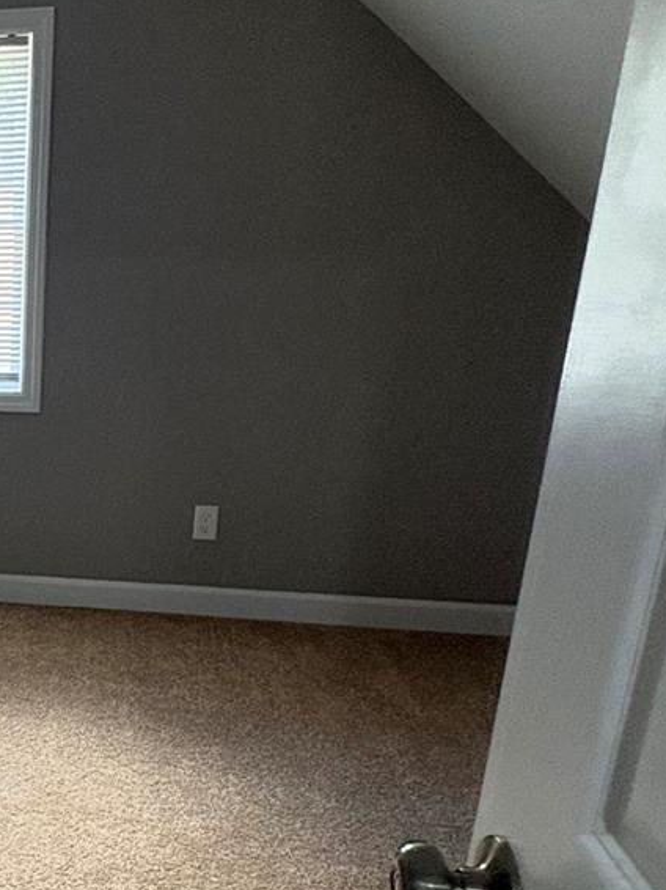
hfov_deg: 32.2
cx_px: -105
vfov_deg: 48.5
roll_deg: +0.9
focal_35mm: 38
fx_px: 976
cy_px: 558
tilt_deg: -17.1
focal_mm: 2.22
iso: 250
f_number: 2.2
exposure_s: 1/60
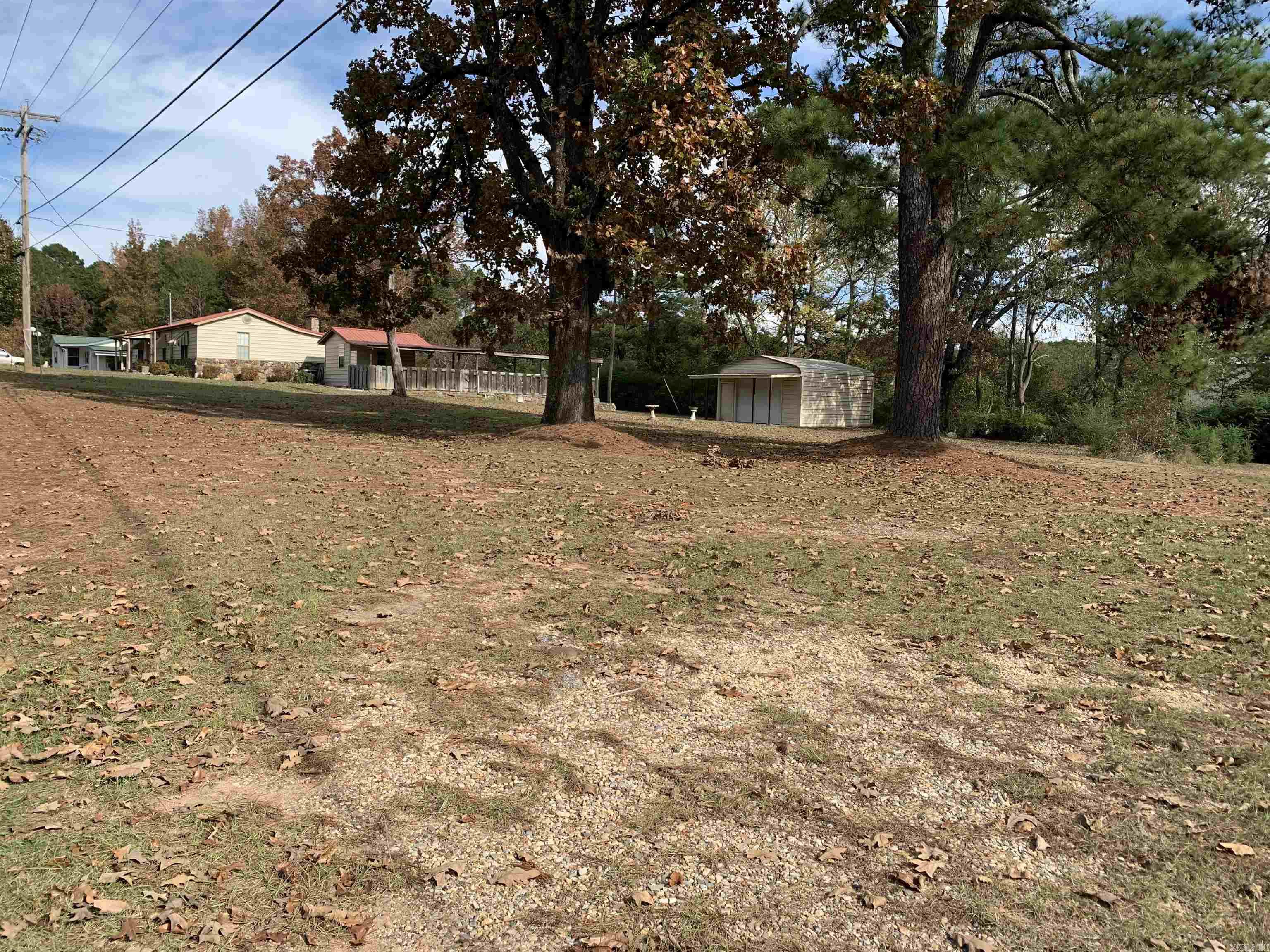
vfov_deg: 53.1
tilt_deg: -5.1
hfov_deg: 67.3
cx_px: 635
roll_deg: -1.7
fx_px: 954
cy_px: 476
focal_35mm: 26
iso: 25
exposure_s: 1/1111
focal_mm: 4.25
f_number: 1.8
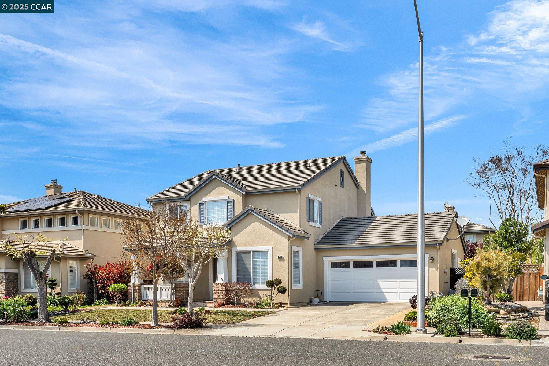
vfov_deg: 36.9
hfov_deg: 53.1
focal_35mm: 36
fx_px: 549
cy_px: 183
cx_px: 274
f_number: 10
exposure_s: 1/250
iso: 100
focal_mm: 24
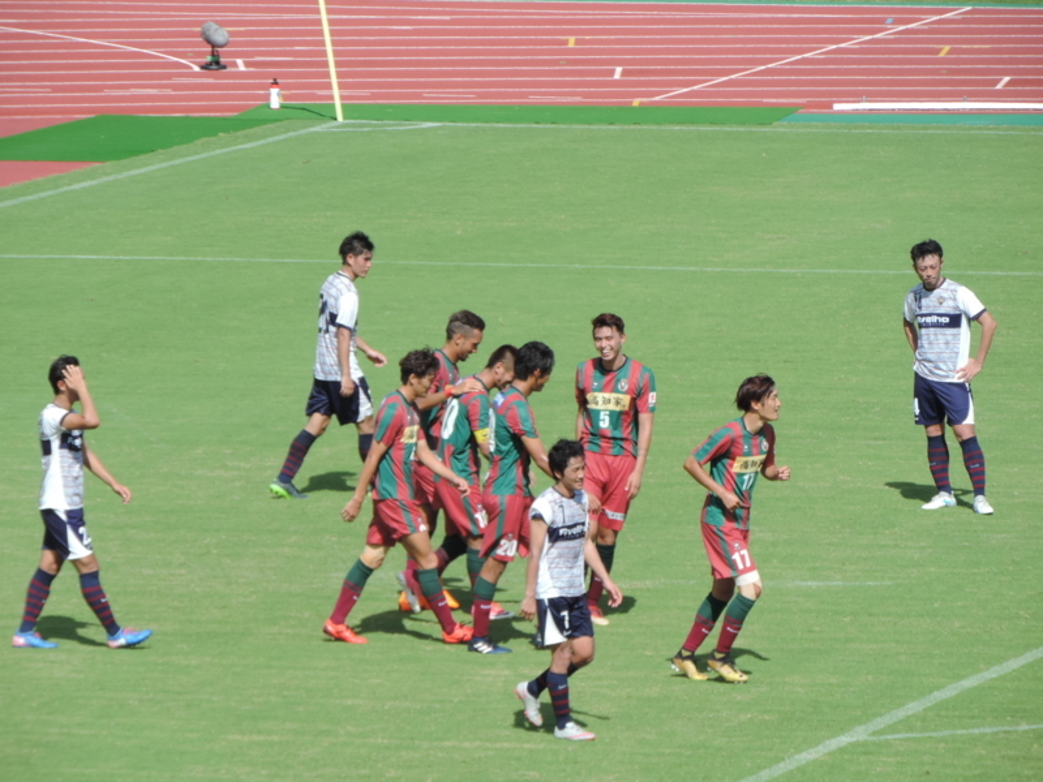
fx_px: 13107
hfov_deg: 4.6
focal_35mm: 435
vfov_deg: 3.4
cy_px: 391
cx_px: 522
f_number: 4.9
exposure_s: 1/400
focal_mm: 77.5
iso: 80
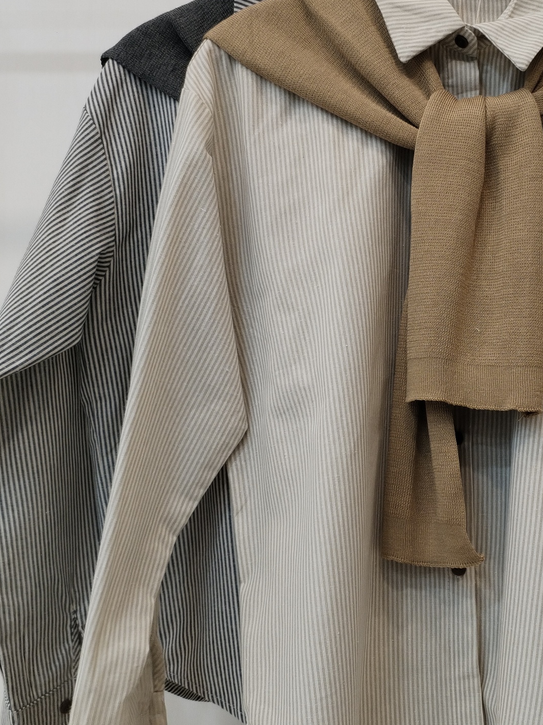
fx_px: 1025
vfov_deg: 38.9
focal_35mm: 49
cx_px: 415
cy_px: 404
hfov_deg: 29.2
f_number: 1.8
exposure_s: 1/60
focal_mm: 4.75
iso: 311
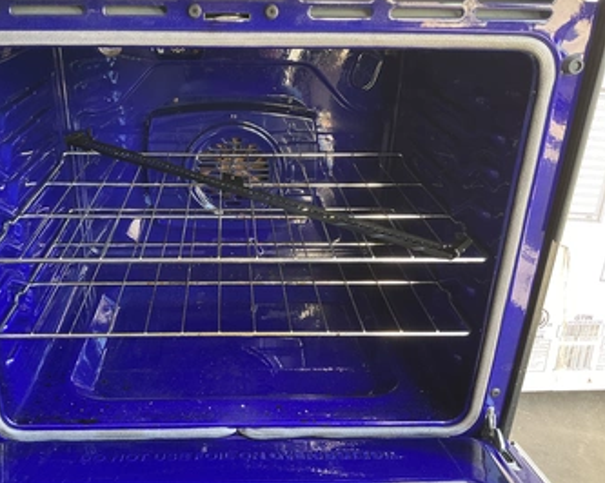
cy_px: 252
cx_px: 243
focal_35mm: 34
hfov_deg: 52.5
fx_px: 608
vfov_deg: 43.3
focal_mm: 3
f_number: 1.8
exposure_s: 1/60
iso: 160
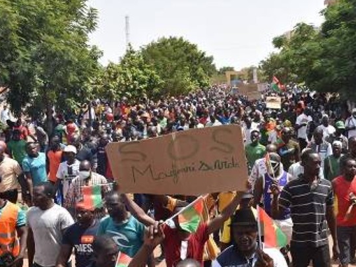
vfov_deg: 30.7
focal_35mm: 47
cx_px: 234
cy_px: 167
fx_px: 483
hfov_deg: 40.0
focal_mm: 22
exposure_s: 1/250
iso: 200
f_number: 9
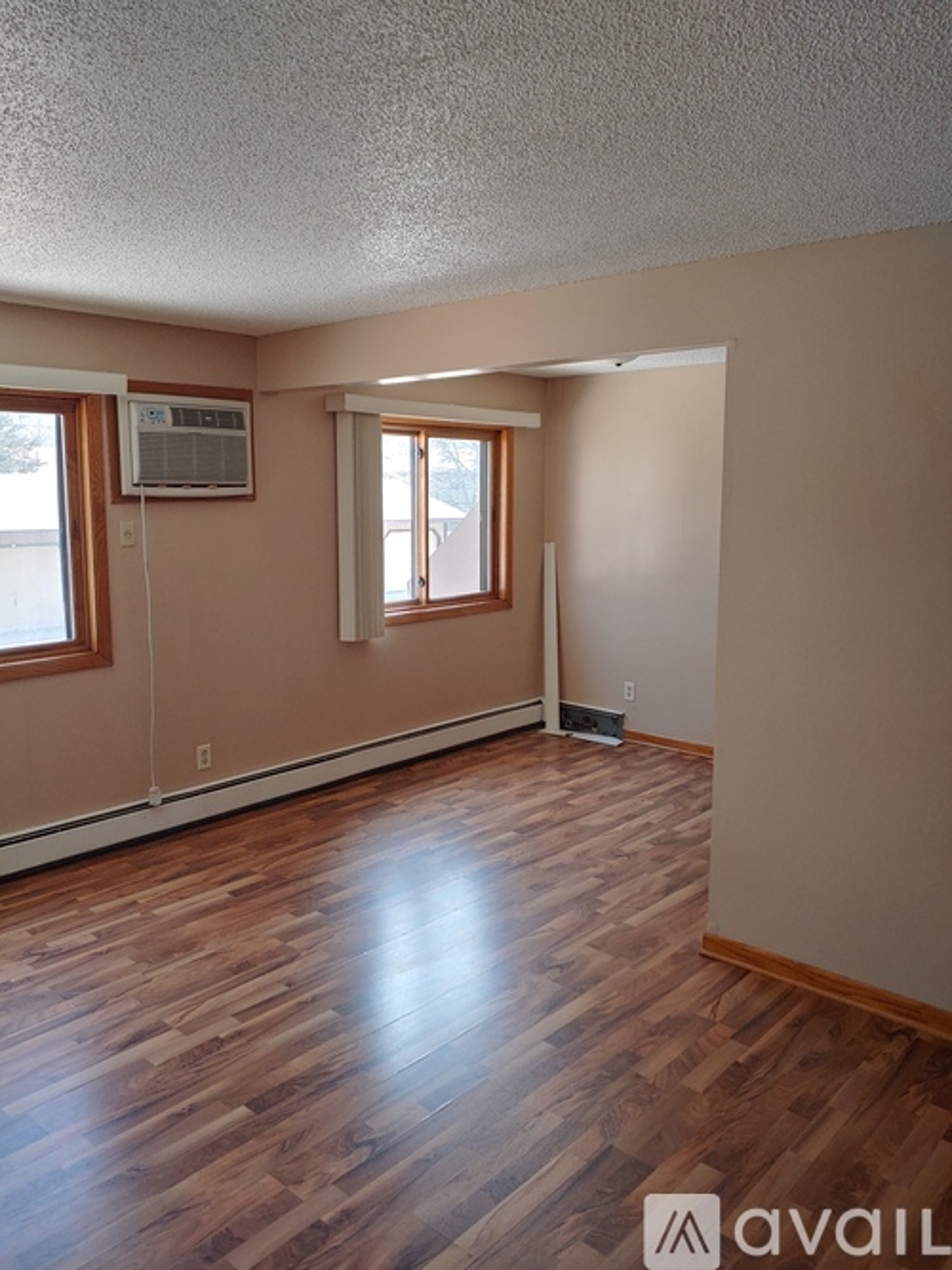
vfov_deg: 69.4
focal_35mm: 25
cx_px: 476
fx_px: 917
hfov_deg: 54.9
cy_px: 635
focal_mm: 4.23
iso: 100
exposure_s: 1/120
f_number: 1.5
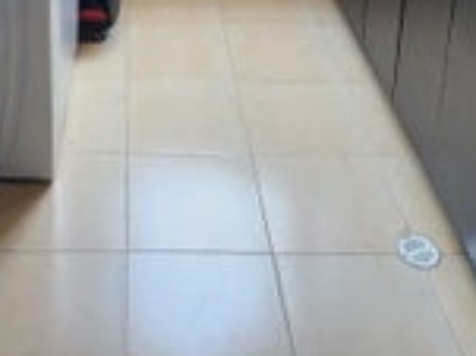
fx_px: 756
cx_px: 120
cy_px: -208
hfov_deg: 34.2
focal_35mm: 55
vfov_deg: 21.4
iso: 160
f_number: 2.2
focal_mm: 2.2
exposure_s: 1/50
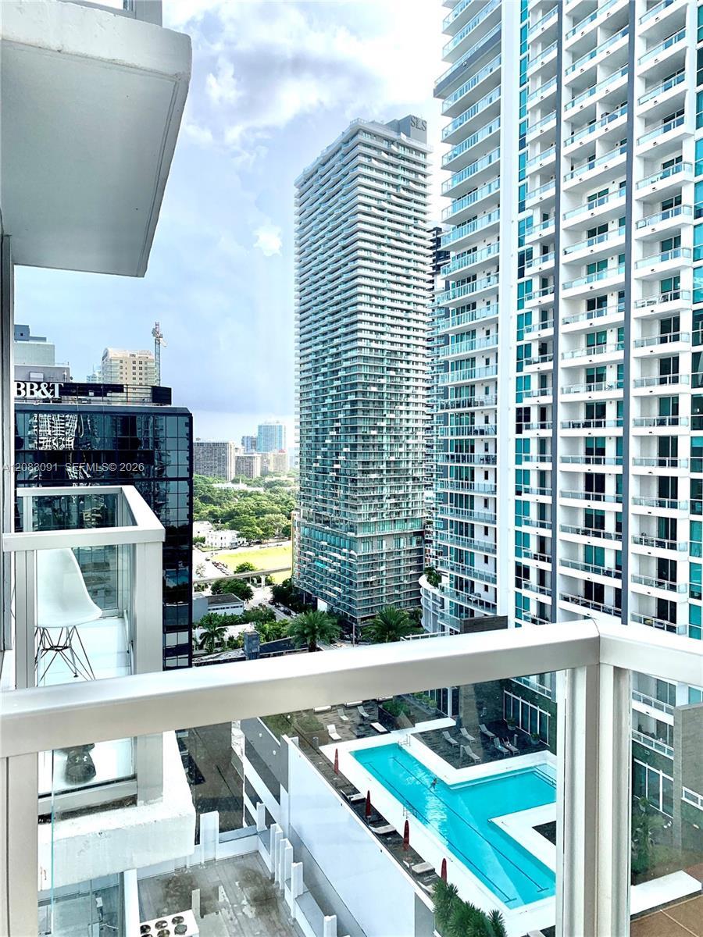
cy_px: 468
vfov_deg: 67.3
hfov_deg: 53.1
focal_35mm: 26
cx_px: 352
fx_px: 704
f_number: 1.8
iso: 25
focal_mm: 4.25
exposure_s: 1/722
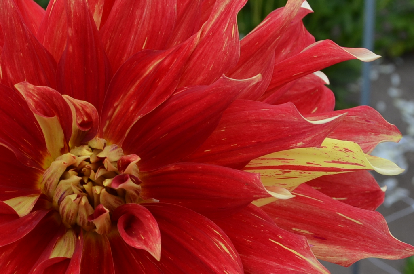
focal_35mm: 65
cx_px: 111
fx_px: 746
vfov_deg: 20.6
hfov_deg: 30.6
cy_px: 220
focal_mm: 18
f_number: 8
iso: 200
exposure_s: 1/250
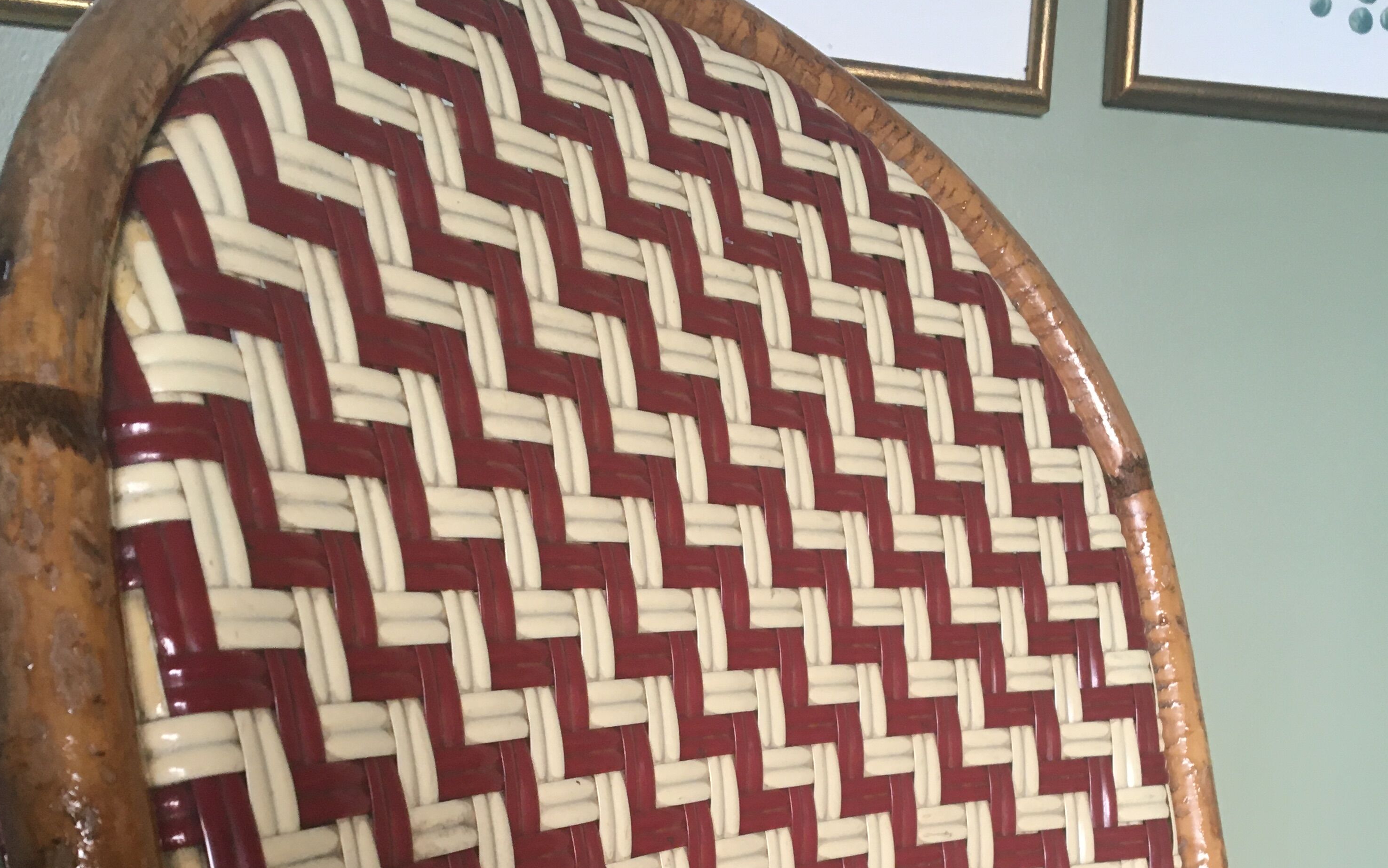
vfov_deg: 29.3
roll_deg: -1.2
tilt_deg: -8.0
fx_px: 1589
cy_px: 773
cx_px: 700
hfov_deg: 47.2
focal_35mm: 42
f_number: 2.2
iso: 64
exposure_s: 1/33
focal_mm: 4.15
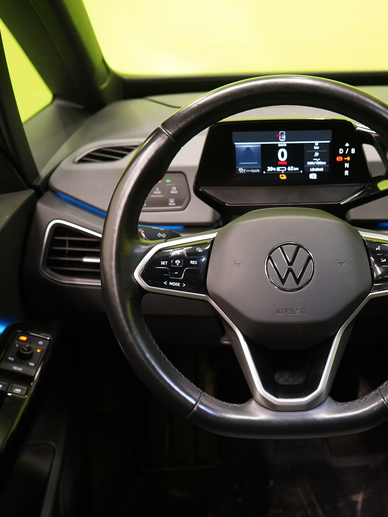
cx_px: 292
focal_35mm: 44
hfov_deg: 32.3
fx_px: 658
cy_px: 256
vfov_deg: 42.9
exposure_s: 1/25
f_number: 5
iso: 1250
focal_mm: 30
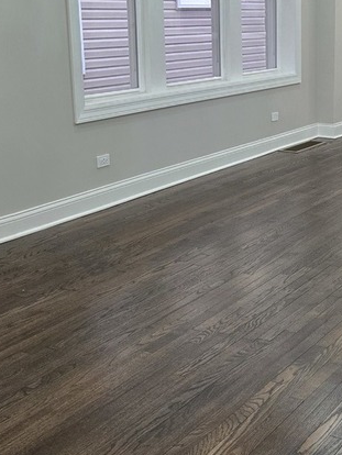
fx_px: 790
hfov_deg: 23.6
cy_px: 191
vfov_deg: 32.1
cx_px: 324
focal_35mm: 60
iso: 200
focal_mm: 5.4
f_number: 1.8
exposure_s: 1/180
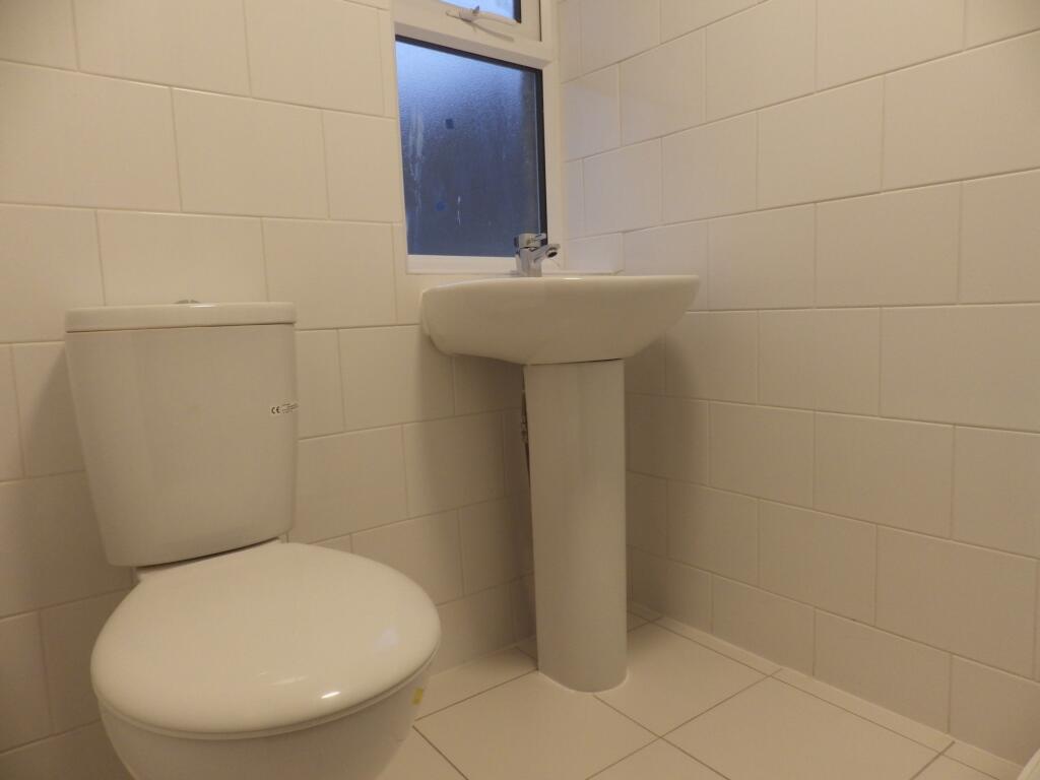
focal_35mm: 22
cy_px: 390
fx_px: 661
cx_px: 520
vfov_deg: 61.1
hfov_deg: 76.4
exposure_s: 1/45
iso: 160
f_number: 3.1
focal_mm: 4
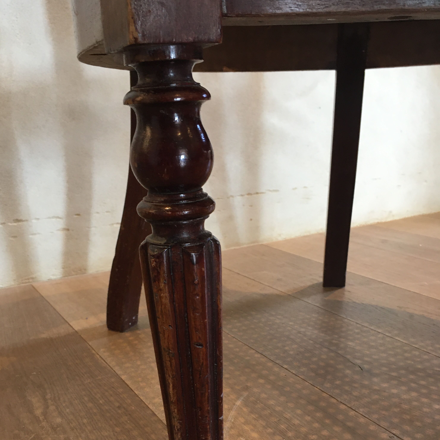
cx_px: 215
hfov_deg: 47.2
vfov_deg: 46.4
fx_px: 503
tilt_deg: -21.3
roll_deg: +1.1
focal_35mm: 35
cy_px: 297
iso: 125
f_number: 2.2
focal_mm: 4.15
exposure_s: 1/33
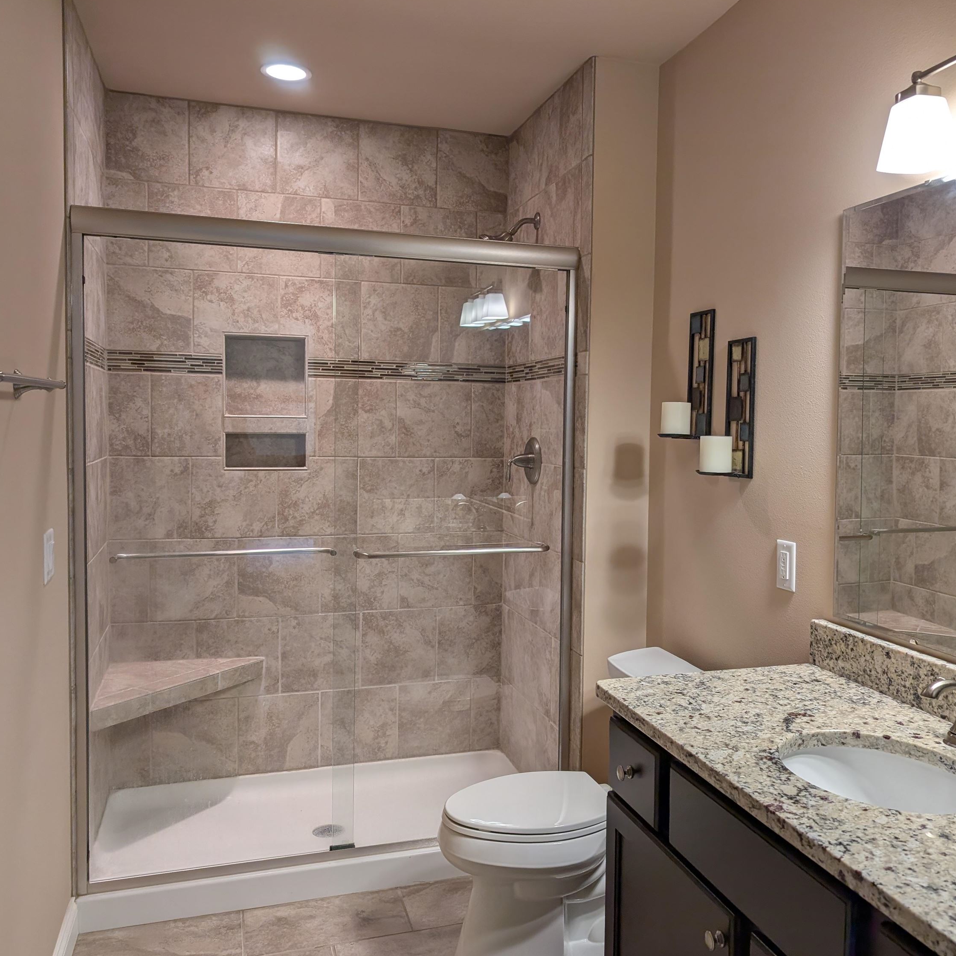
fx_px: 906
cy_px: 472
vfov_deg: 55.6
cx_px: 561
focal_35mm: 29
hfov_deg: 55.3
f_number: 1.68
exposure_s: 1/120
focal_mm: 6.9
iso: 156
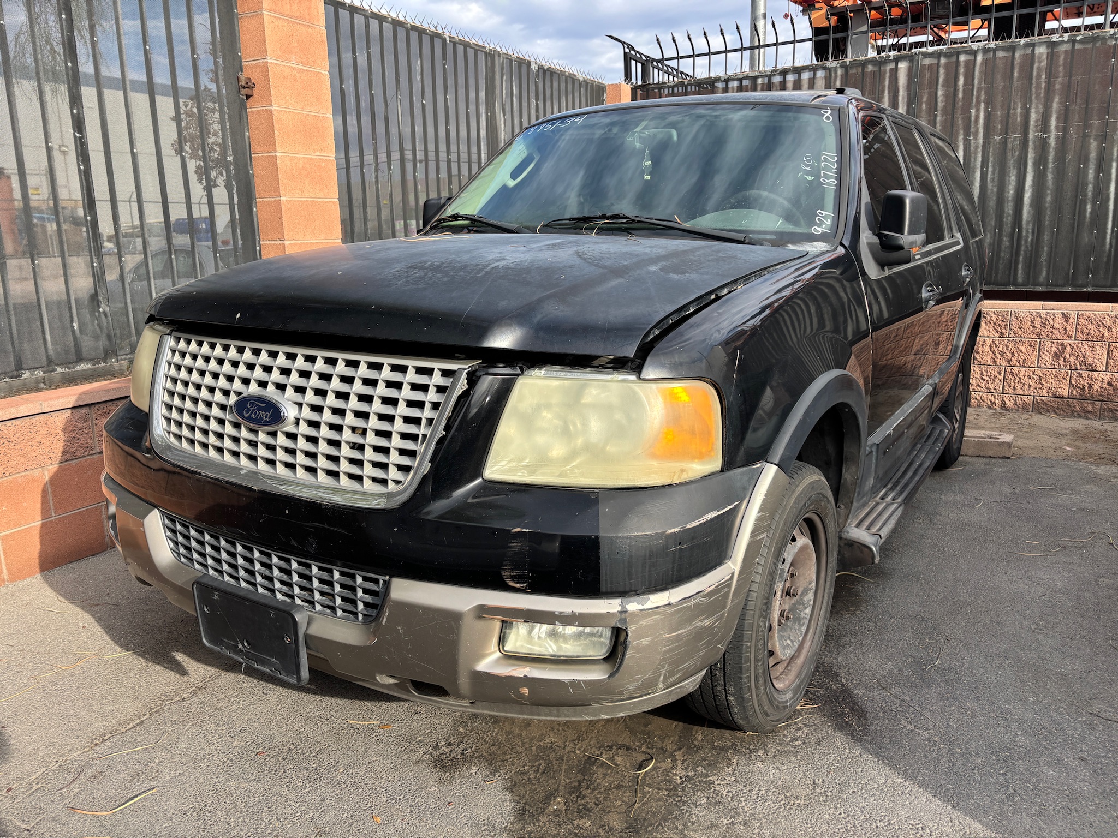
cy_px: 419
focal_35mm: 26
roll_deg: +0.9
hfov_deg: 67.3
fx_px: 840
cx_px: 559
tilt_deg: -11.8
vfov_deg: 53.1
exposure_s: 1/831
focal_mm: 5.96
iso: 50
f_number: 1.6
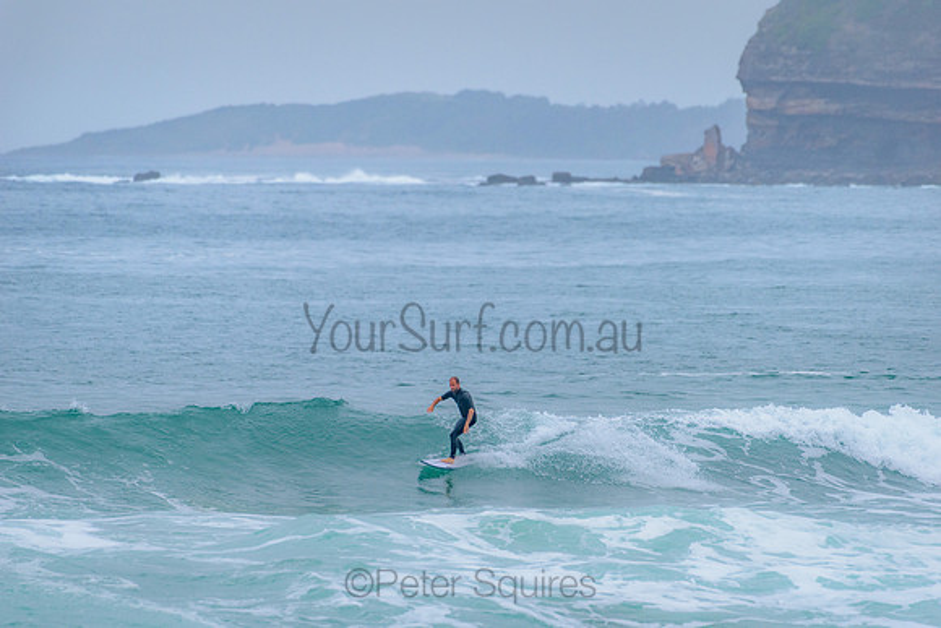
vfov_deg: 2.8
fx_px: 13072
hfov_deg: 4.1
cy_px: 314
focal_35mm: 500
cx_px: 470
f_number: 5.6
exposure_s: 1/2000
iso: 1000
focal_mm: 500
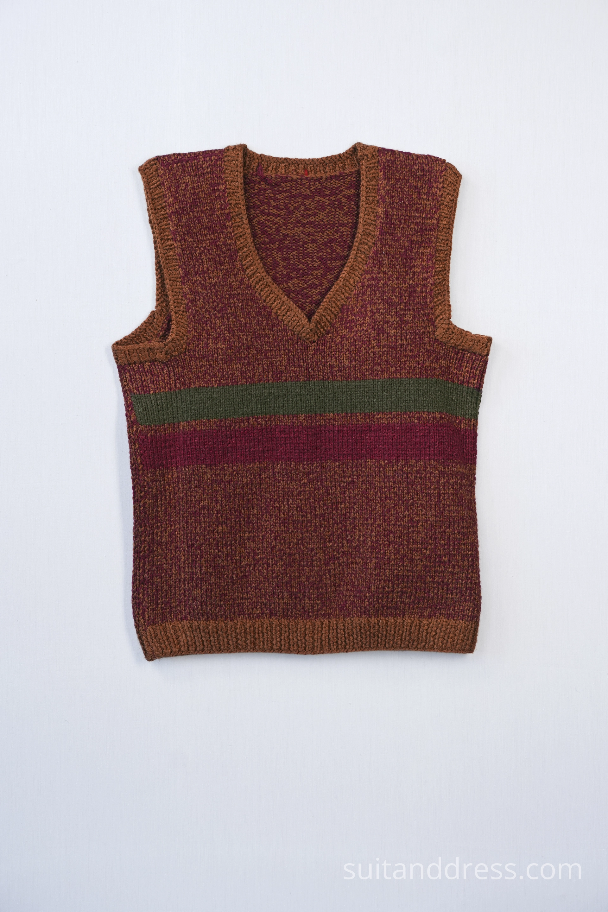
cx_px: 304
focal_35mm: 64
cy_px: 456
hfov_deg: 21.1
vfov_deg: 31.2
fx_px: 1634
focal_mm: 43
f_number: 7.1
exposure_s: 1/50
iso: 320
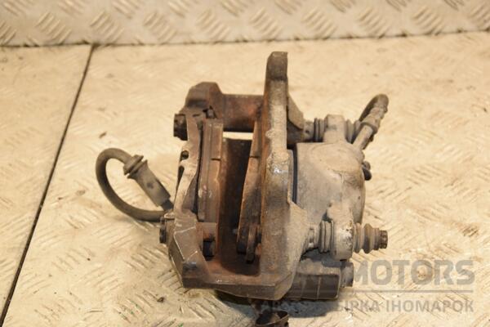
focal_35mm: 78
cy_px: 164
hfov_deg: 26.0
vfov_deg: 17.5
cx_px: 245
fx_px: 1062
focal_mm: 52
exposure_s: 1/125
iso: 800
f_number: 5
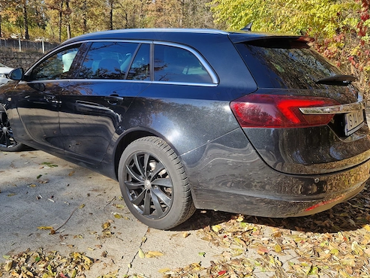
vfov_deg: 49.7
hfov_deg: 62.8
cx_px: 146
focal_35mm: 28
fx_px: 299
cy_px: 124
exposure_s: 1/486
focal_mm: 5.4
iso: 50
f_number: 1.8
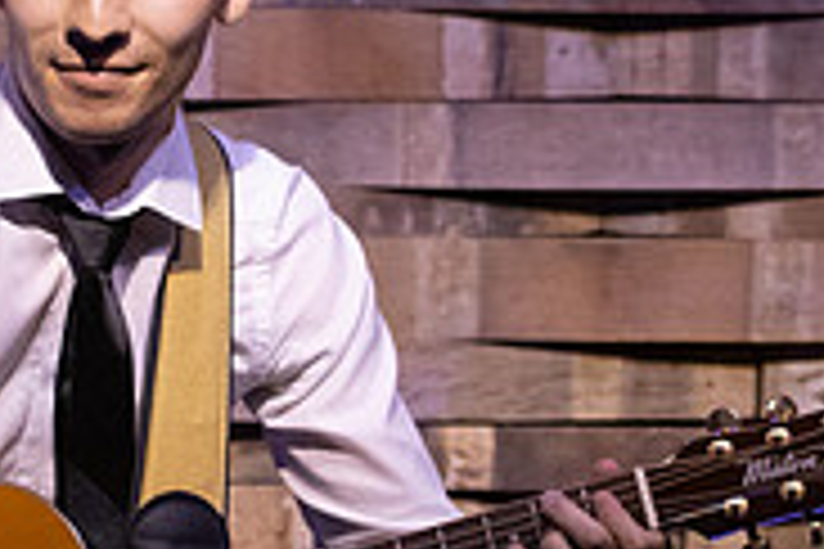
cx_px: 158
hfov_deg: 2.7
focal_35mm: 760
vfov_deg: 1.8
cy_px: 286
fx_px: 17394
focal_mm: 240
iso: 6400
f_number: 6.3
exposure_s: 1/200
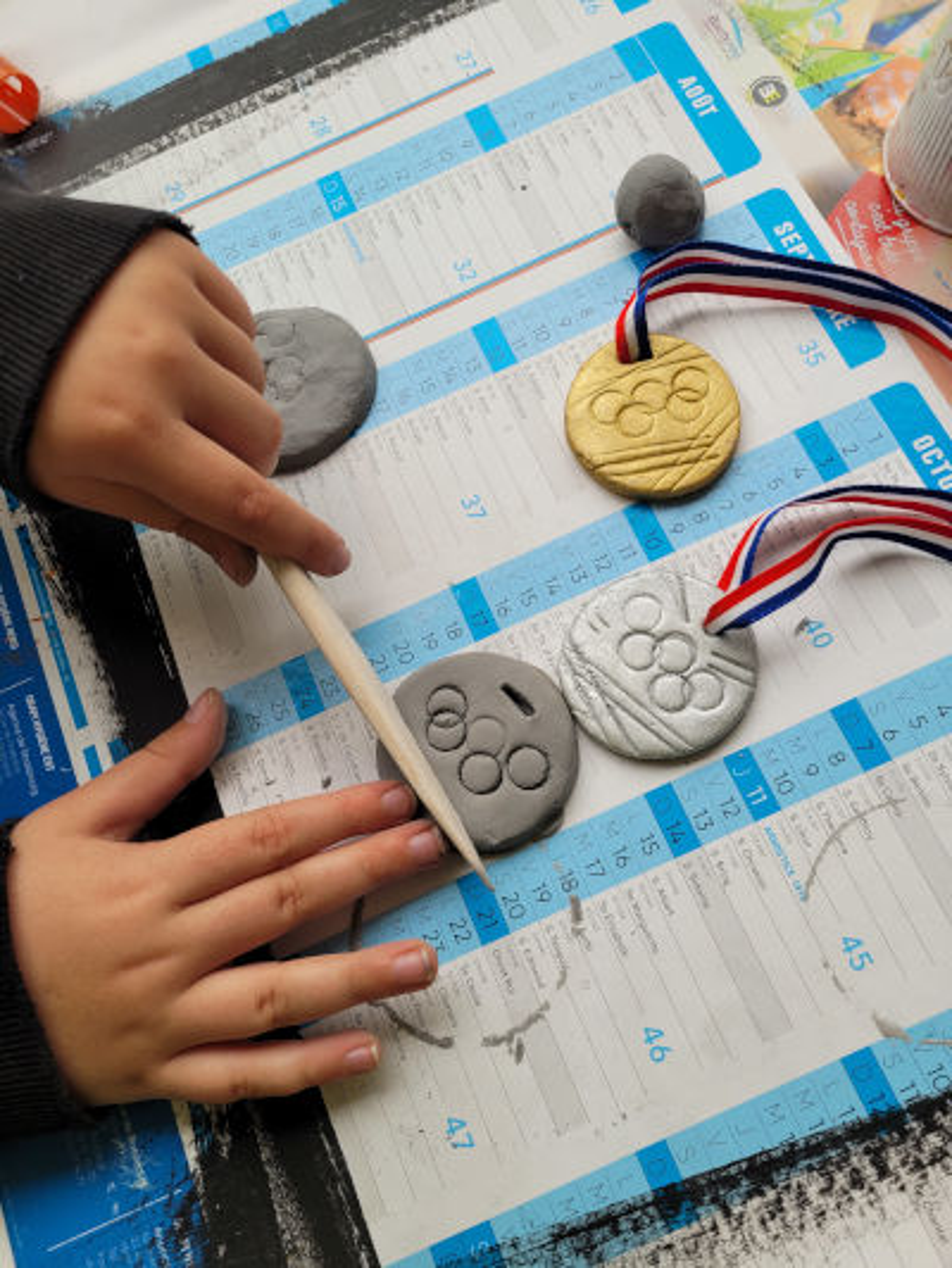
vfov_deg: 67.3
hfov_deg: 53.1
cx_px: 476
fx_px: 953
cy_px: 634
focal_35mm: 26
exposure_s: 1/303
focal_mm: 5.4
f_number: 1.8
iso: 40
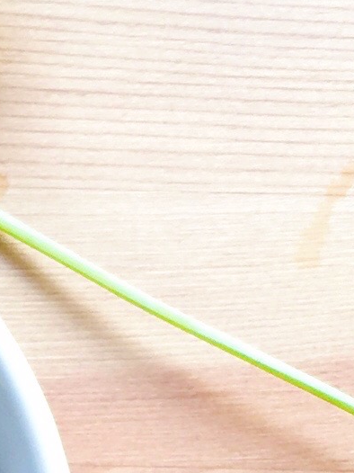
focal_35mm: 180
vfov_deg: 10.1
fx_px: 2456
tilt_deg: -83.1
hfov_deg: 8.2
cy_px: 977
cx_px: -24
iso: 40
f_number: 2.2
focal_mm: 4.15
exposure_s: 1/15
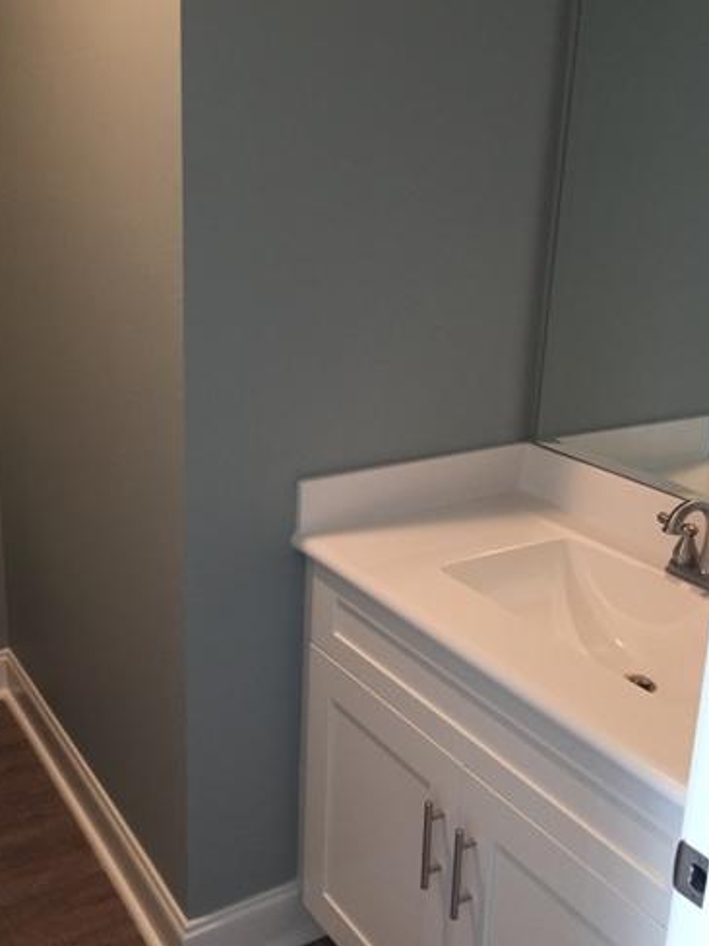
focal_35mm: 38
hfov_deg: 37.6
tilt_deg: -16.7
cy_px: 450
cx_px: 281
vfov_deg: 49.0
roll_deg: -0.6
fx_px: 1038
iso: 200
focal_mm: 4.15
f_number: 2.2
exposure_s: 1/30
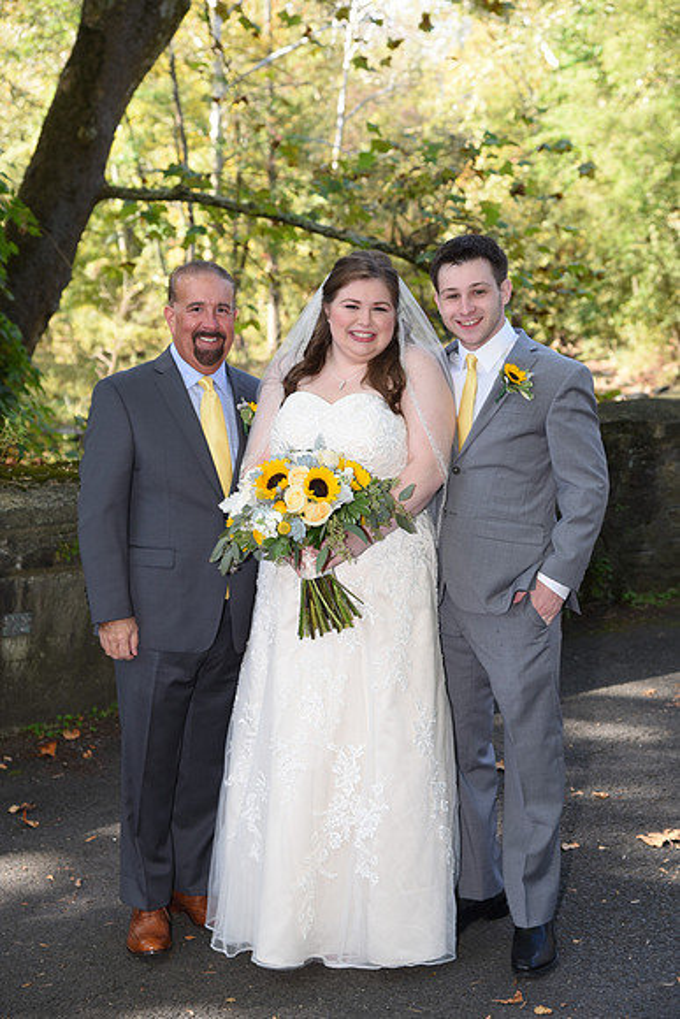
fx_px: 1840
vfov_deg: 31.0
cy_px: 510
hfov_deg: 20.9
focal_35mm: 65
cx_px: 340
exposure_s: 1/200
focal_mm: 65
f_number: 5
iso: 500
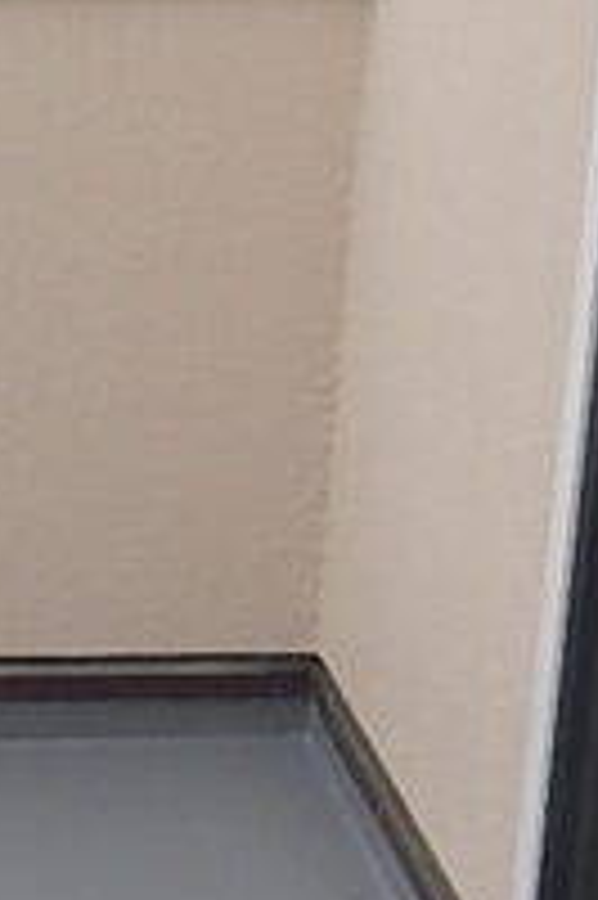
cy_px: 1174
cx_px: -180
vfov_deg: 15.3
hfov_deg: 10.5
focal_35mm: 128
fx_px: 3195
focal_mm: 4.3
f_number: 2.8
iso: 125
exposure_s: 1/400
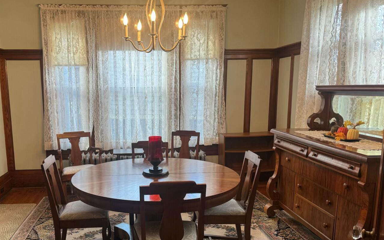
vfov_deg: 39.2
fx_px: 335
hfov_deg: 59.0
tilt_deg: -10.3
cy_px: 146
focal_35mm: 32
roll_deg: +0.6
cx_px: 149
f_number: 1.78
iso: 160
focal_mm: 6.76
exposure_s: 1/120
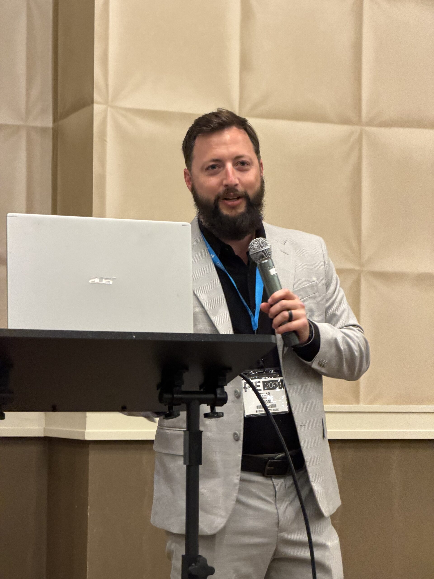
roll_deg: +0.2
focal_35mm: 100
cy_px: 290
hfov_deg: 14.8
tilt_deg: +4.6
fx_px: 1672
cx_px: 217
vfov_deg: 19.6
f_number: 2.8
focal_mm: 16.89
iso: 500
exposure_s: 1/40
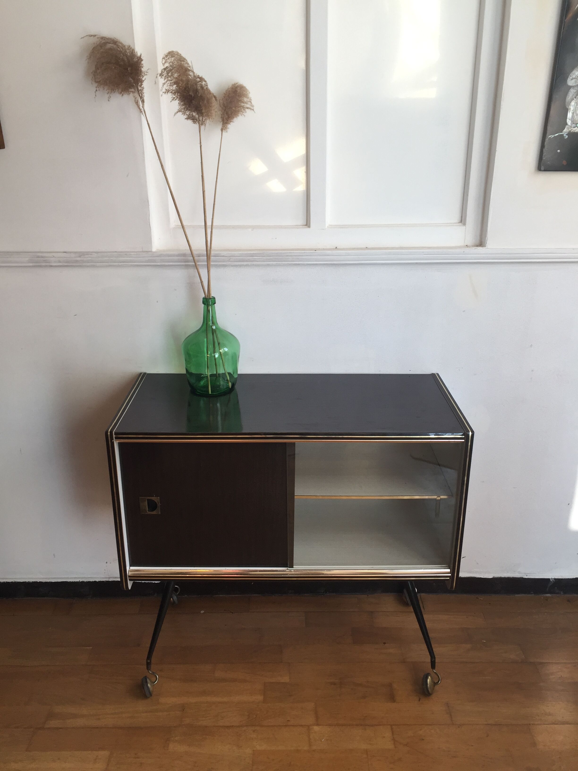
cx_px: 289
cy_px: 386
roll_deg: +0.7
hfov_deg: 48.2
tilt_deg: -21.7
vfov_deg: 61.7
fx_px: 646
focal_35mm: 29
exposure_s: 1/100
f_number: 2.2
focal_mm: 4.15
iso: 40
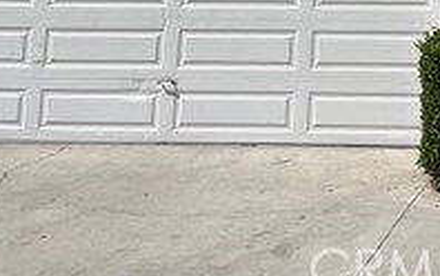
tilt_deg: +7.8
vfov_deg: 13.2
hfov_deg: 20.8
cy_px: -234
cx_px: 604
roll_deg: -0.9
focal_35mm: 89
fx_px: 1068
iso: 32
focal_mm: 5.1
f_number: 1.6
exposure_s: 1/5376
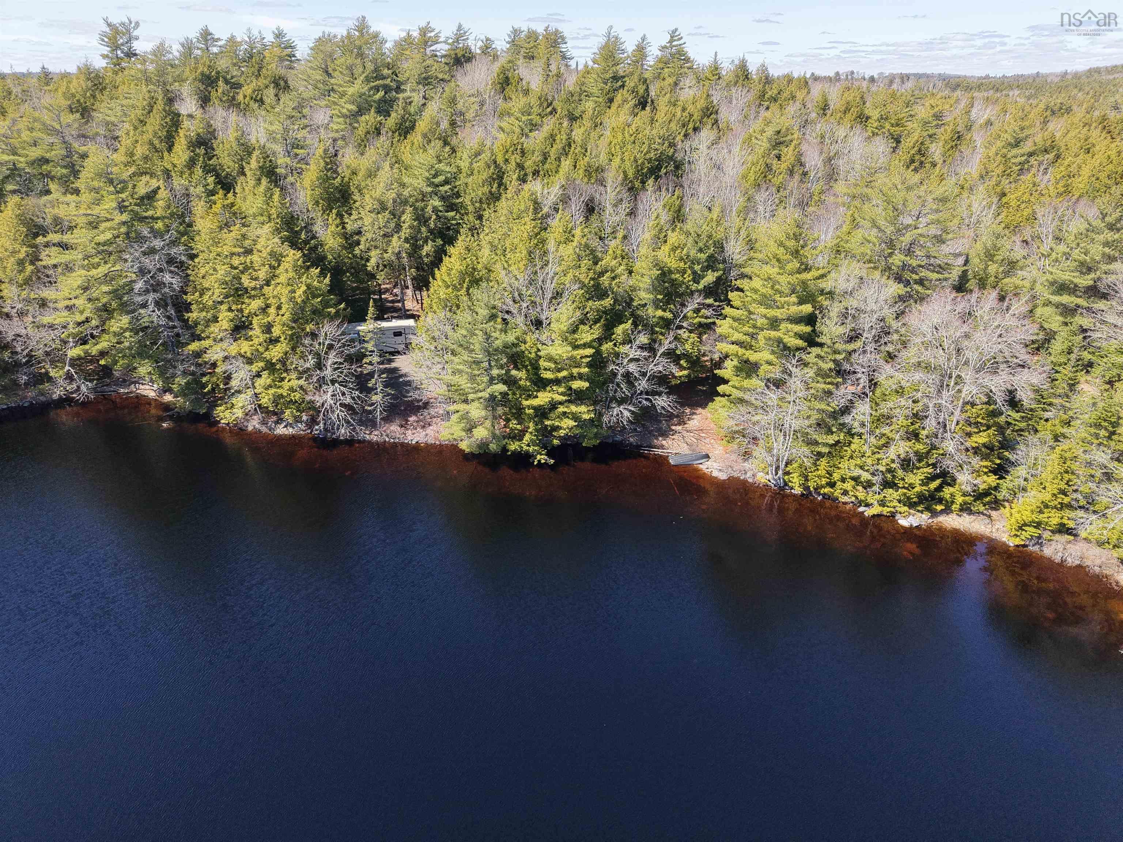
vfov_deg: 56.8
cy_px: 421
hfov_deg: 71.6
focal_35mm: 24
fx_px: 779
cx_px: 562
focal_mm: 8.67
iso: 410
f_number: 1.8
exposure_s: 1/2500
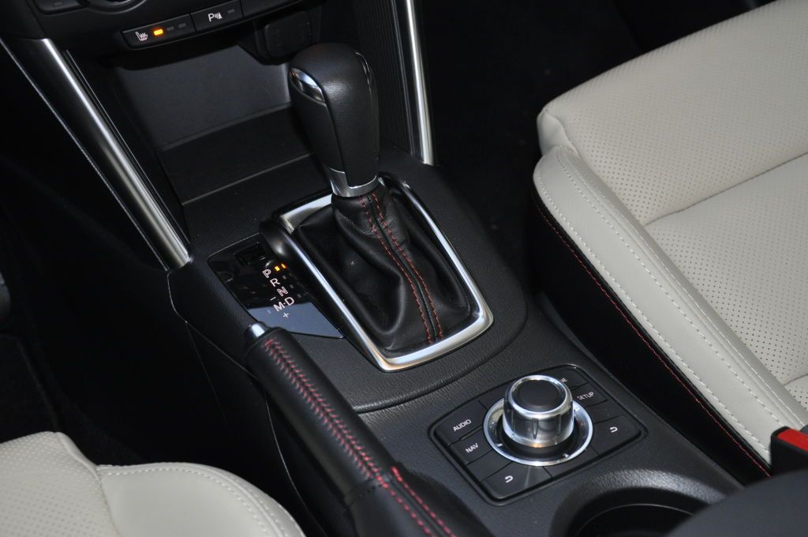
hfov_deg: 33.4
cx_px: 404
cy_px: 268
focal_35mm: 60
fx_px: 1345
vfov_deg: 22.6
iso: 800
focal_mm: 40
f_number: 4.5
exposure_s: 1/60
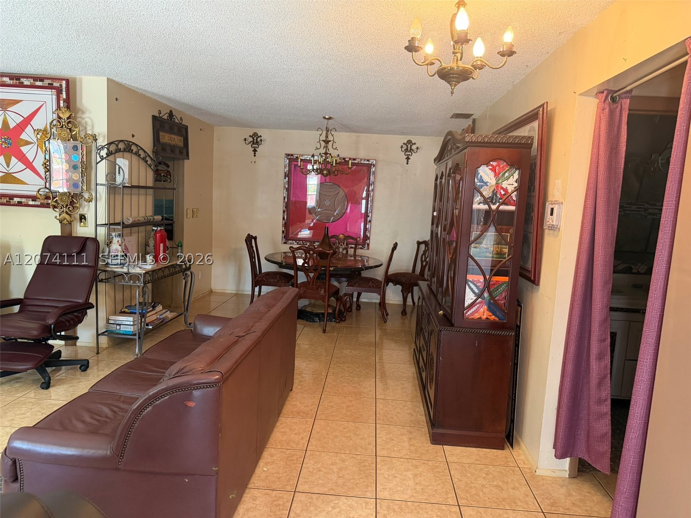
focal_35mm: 24
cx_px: 346
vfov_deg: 56.8
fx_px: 479
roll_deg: -3.5
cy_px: 259
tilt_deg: -7.1
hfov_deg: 71.6
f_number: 1.78
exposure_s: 1/60
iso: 400
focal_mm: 6.76
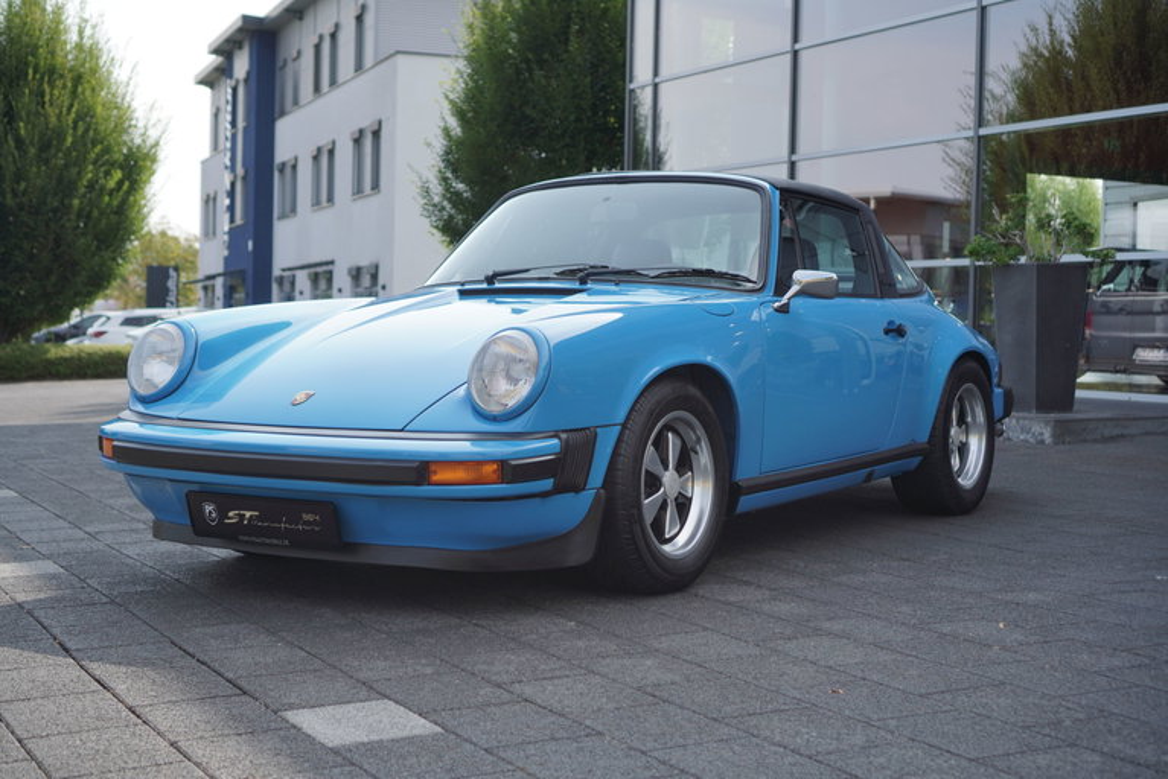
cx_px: 584
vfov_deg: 25.8
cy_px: 390
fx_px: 1704
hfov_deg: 37.8
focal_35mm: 52
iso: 160
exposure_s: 1/1250
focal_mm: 35
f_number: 3.2
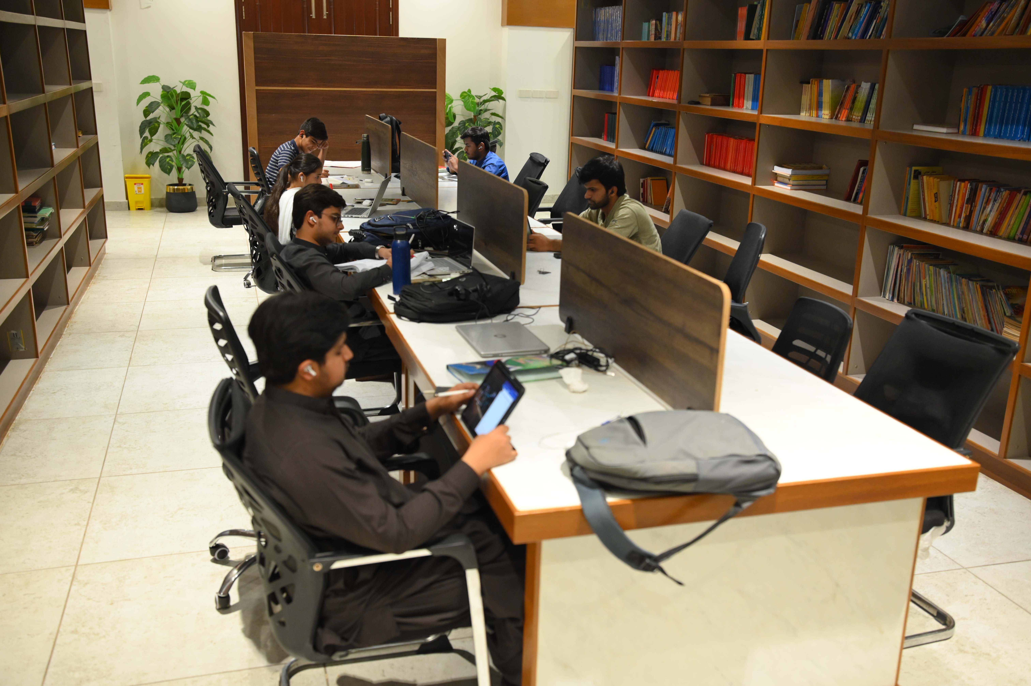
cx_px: 516
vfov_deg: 37.8
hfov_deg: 54.5
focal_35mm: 35
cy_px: 343
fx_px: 1002
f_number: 2.8
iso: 2000
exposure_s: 1/100
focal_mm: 35
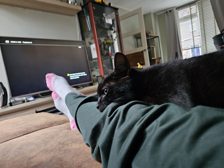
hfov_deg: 73.9
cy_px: 84
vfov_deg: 58.9
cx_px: 112
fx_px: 149
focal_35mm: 23
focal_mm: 6.3
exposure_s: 1/25
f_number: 1.7
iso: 1250
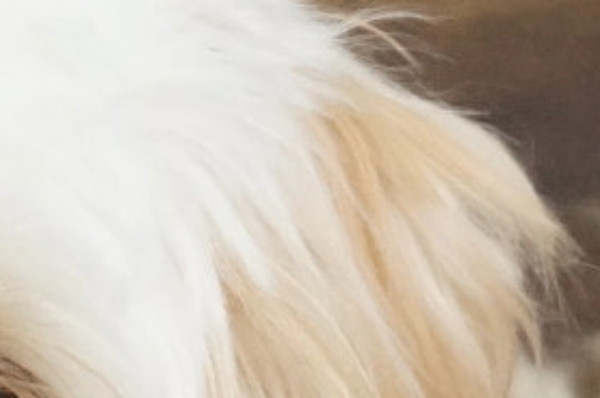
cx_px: 184
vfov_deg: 3.7
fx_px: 6059
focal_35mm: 364
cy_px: 754
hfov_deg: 5.7
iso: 3200
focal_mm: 42
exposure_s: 1/125
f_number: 5.6
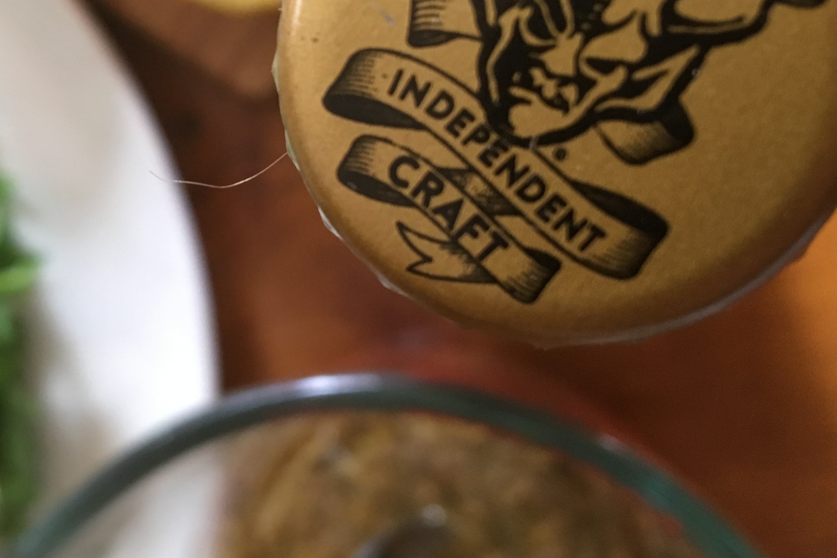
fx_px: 1302
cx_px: 166
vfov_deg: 24.1
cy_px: 200
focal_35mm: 56
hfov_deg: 34.5
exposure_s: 1/30
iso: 100
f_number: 2.2
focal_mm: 4.15
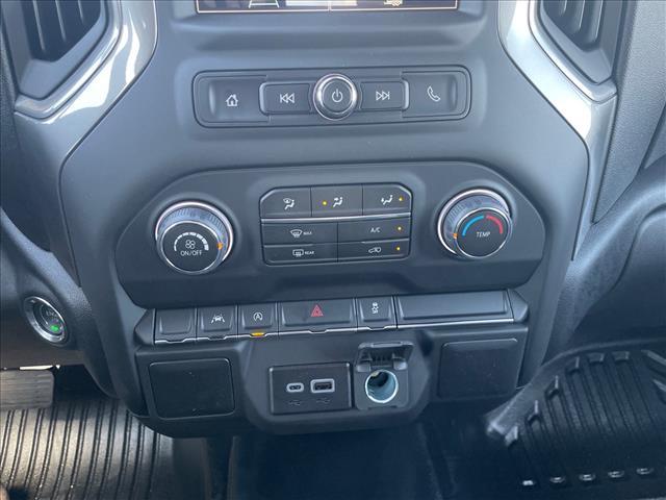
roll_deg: +0.2
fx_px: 500
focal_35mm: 26
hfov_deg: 67.3
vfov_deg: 53.1
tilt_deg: -32.4
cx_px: 333
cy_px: 250
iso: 250
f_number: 1.6
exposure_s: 1/60
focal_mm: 4.2
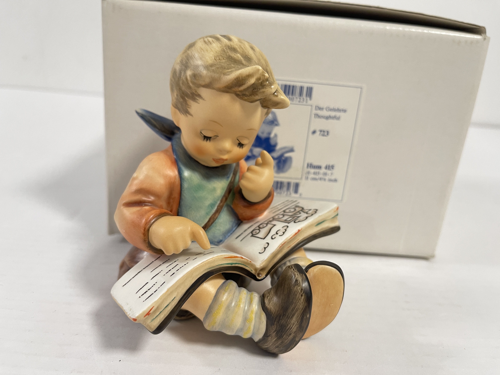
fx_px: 361
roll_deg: -5.6
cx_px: 250
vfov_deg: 54.9
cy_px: 188
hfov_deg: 69.4
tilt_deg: -17.4
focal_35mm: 25
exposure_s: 1/50
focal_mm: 5.1
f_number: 1.6
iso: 125
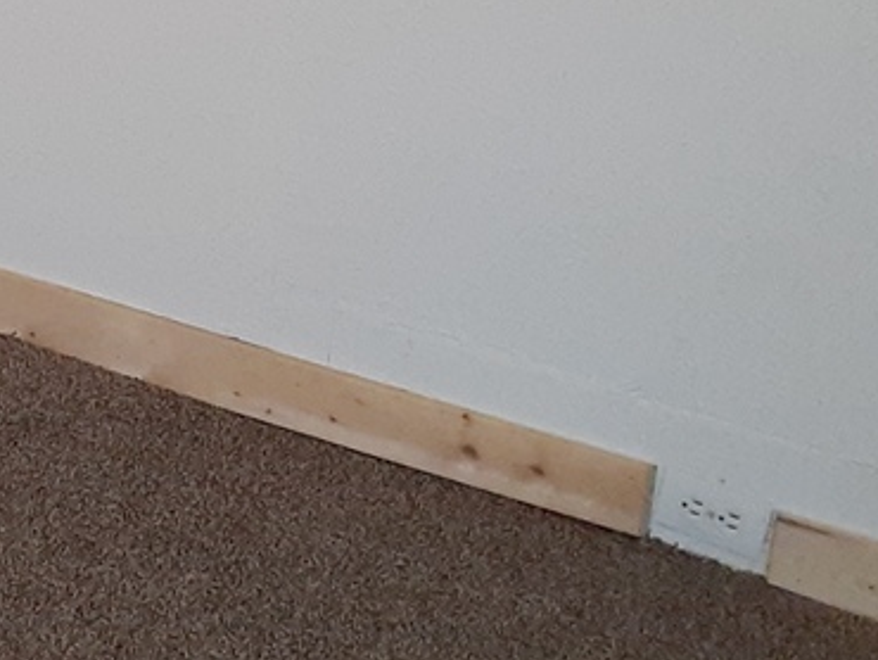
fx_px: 2665
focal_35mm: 105
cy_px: -328
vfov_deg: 13.3
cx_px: -271
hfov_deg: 17.5
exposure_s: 1/40
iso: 320
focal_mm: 3.6
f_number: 1.9
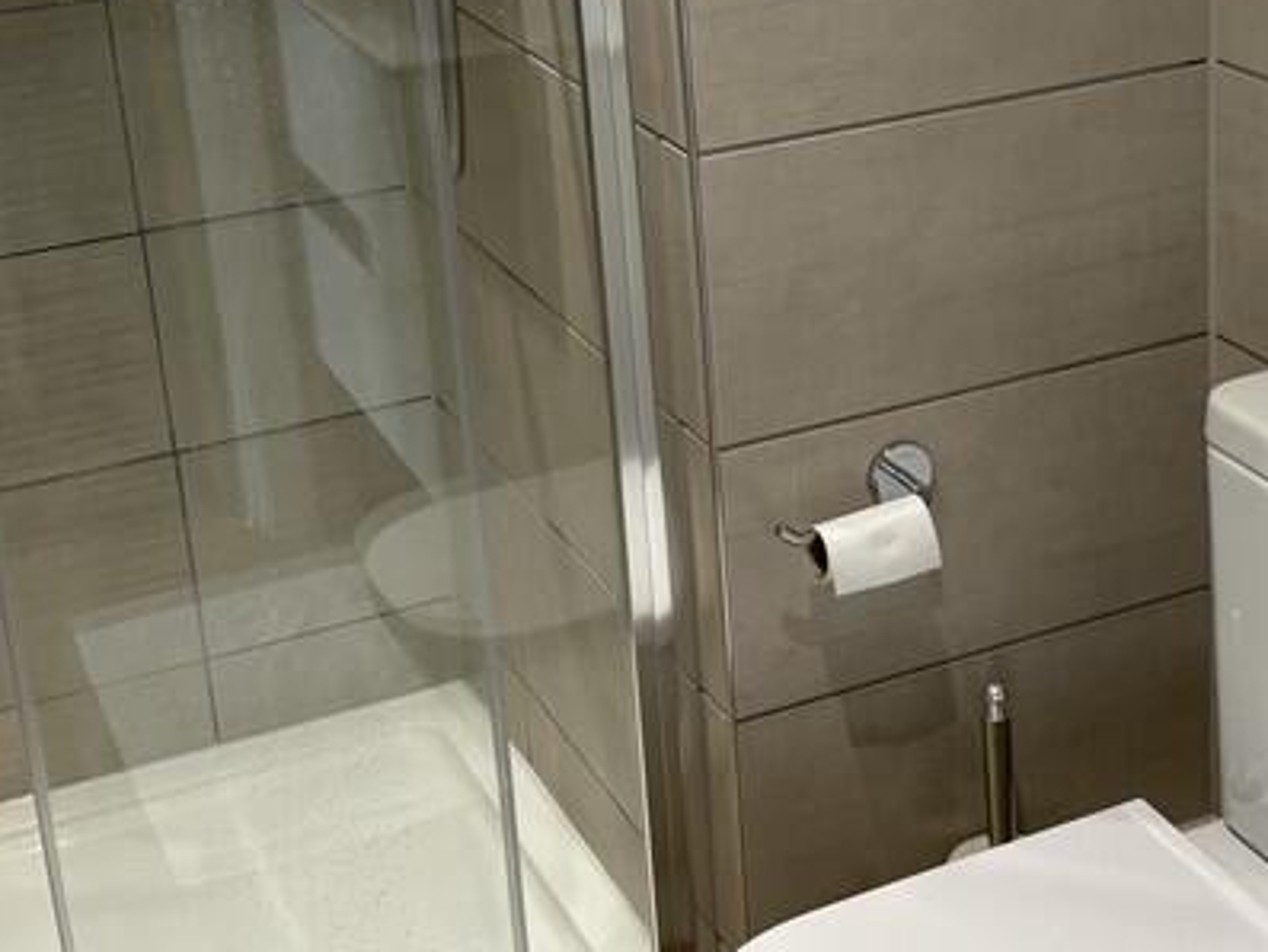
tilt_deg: -20.0
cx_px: 866
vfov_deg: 21.8
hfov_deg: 28.7
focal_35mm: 67
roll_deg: +3.1
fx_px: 2455
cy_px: 262
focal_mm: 5.96
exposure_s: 1/65
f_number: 1.6
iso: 125
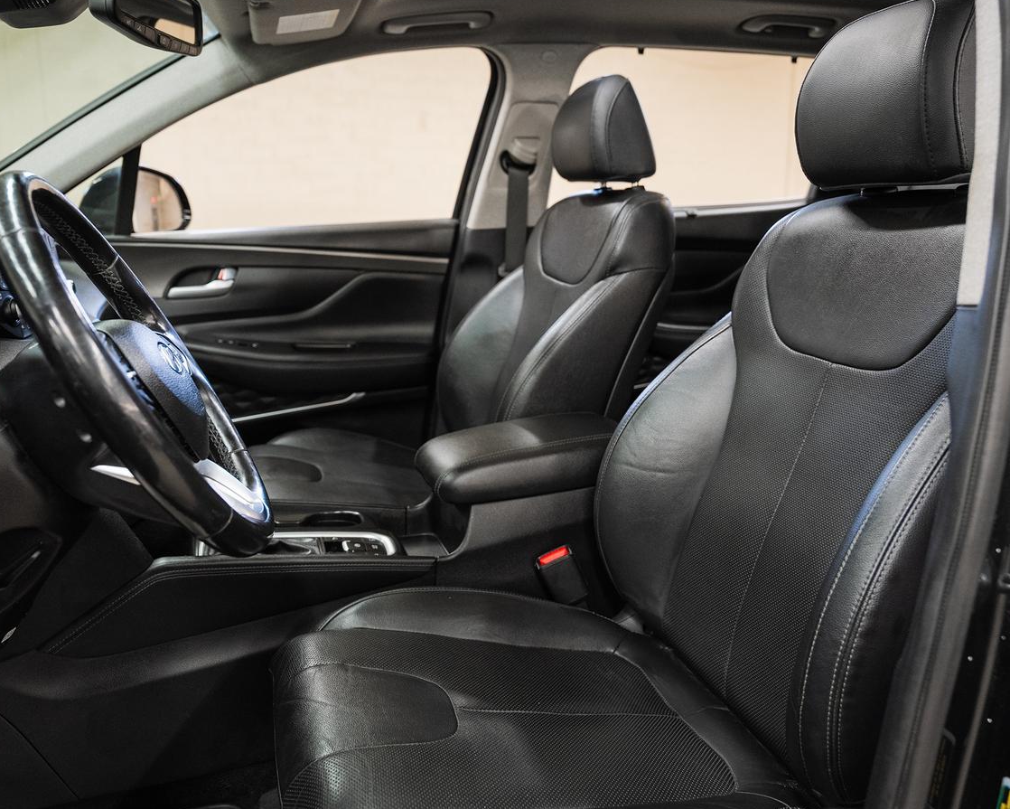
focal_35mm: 29
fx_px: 867
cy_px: 378
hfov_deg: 60.4
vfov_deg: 50.0
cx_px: 526
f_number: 3.5
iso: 1000
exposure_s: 1/30
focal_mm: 24
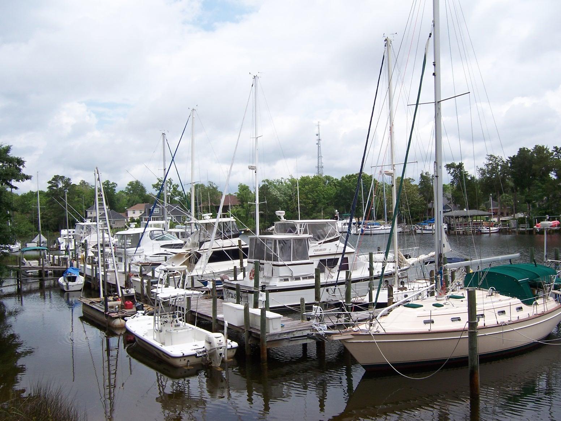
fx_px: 535
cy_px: 210
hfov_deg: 55.4
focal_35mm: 33
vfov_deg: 42.9
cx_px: 280
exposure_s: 1/750
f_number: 4
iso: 80
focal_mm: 5.5
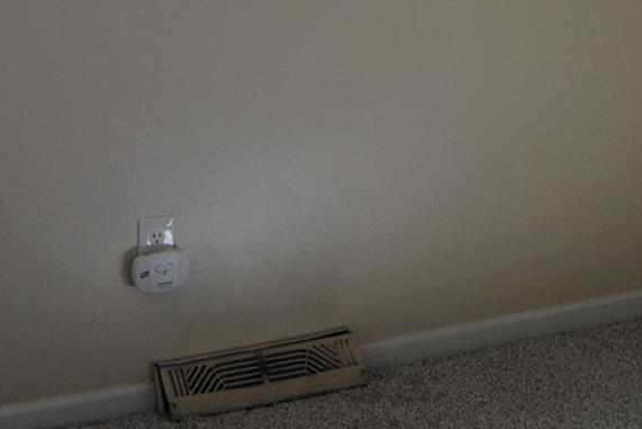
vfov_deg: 13.4
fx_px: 1713
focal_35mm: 96
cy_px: -234
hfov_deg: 21.2
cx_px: 421
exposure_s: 1/60
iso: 200
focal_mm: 18
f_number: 4
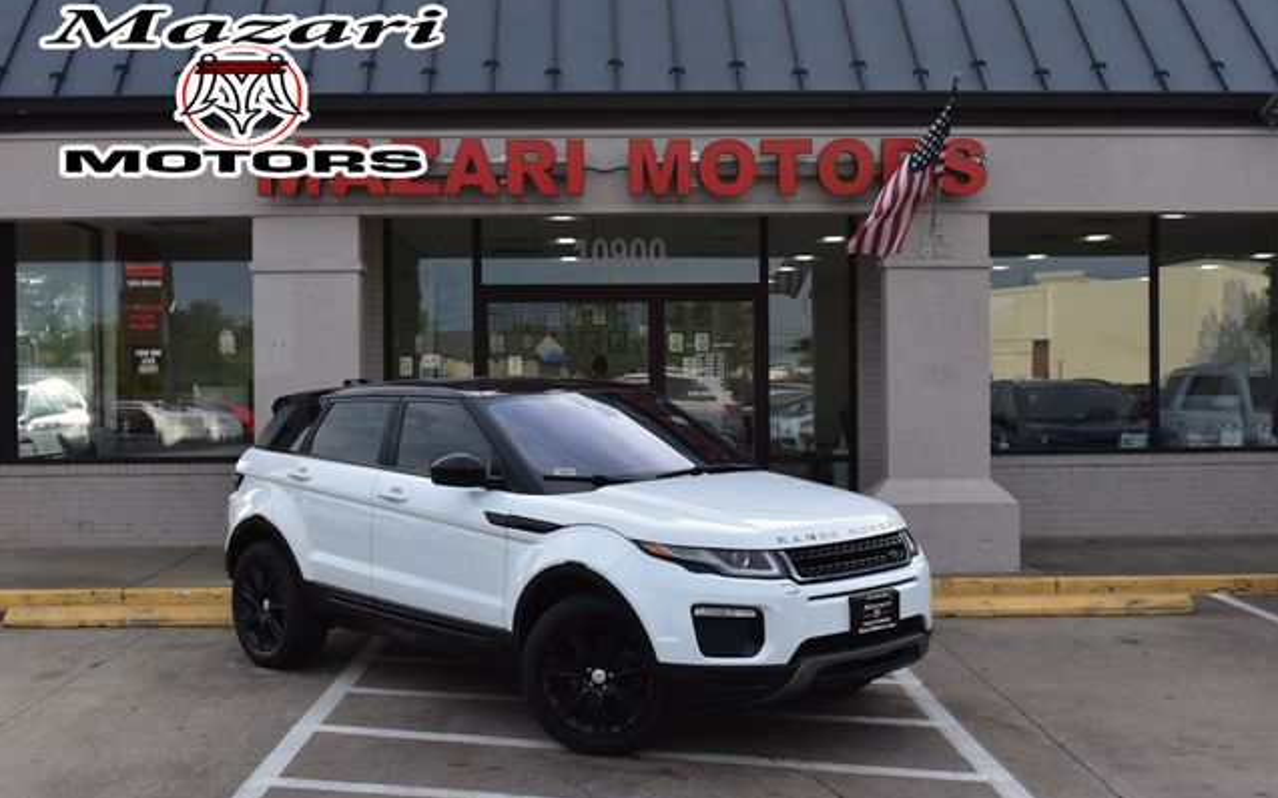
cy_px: 405
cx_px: 640
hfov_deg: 44.8
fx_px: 1550
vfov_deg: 28.9
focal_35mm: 45
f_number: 10
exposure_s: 1/250
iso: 400
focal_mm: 29
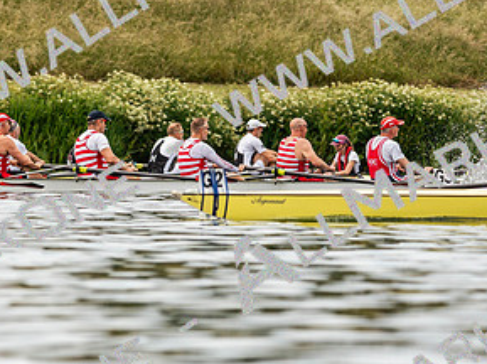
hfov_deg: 3.6
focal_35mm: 549
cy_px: 156
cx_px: 89
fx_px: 7714
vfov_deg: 2.7
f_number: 6.3
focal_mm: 284
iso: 400
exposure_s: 1/2000
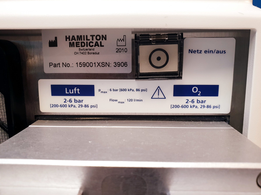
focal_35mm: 28
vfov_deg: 49.7
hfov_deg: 63.4
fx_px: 211
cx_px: 128
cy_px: 101
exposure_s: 1/50
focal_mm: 4.3
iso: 160
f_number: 2.4
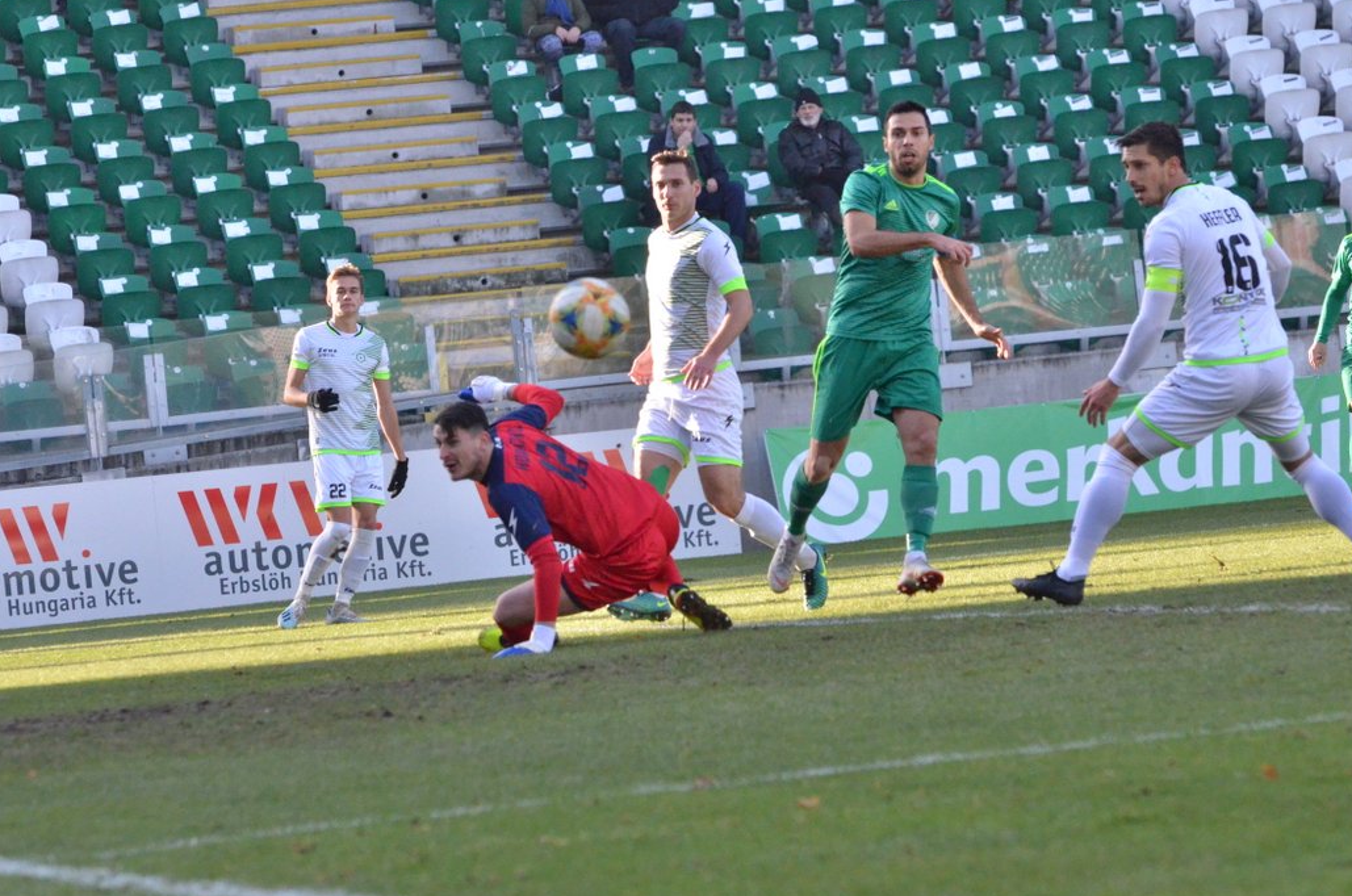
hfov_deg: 7.2
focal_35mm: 289
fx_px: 10818
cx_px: 766
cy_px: 446
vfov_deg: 4.7
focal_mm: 165
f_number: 7.1
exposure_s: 1/3200
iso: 3200
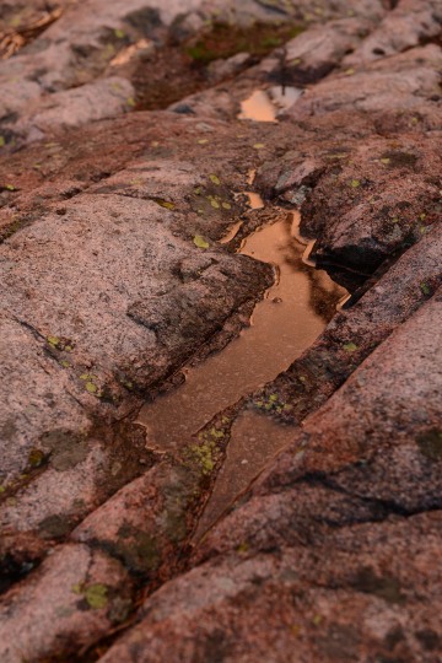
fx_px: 1068
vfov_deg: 34.5
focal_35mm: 58
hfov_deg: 23.4
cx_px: 221
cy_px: 332
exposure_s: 1/50
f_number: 5.6
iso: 800
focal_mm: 58
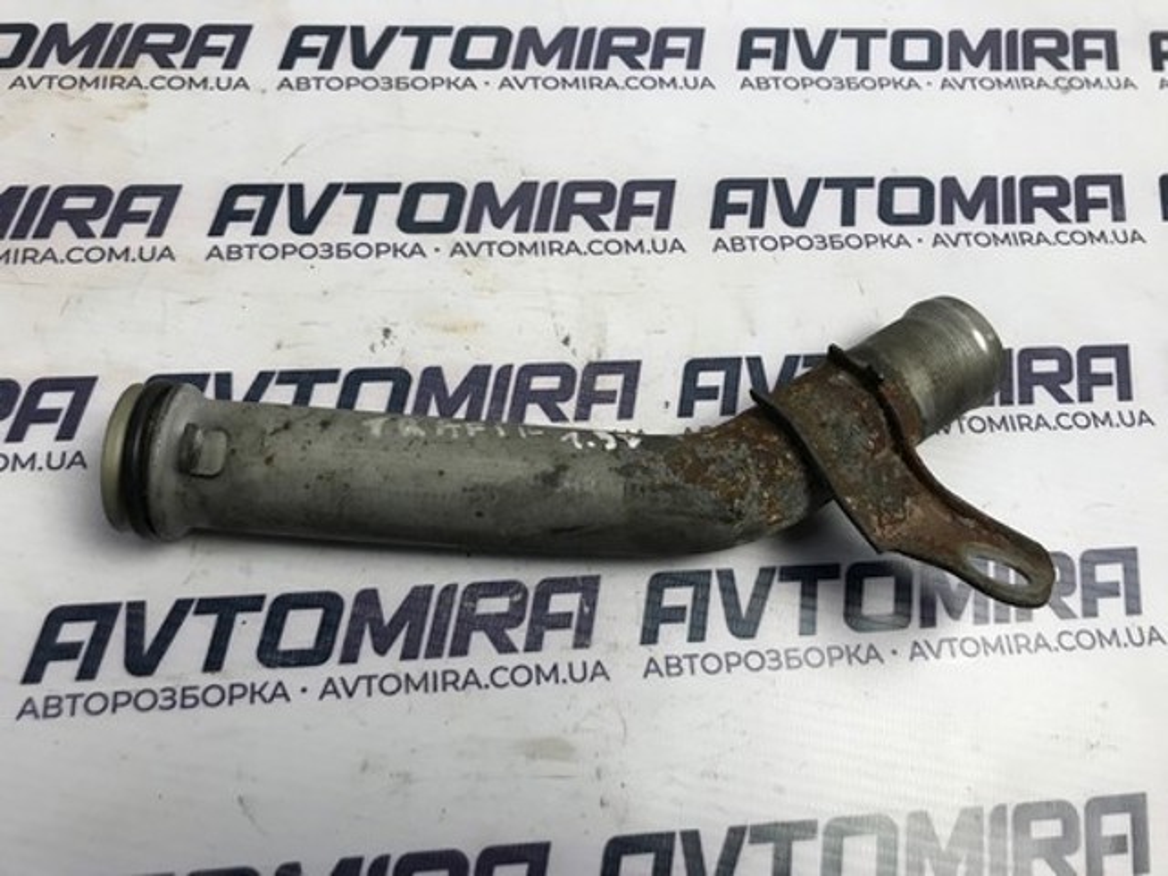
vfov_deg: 49.7
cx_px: 584
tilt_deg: -67.1
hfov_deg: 63.4
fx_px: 945
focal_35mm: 28
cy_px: 438
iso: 20
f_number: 1.8
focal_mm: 3.99
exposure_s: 1/33
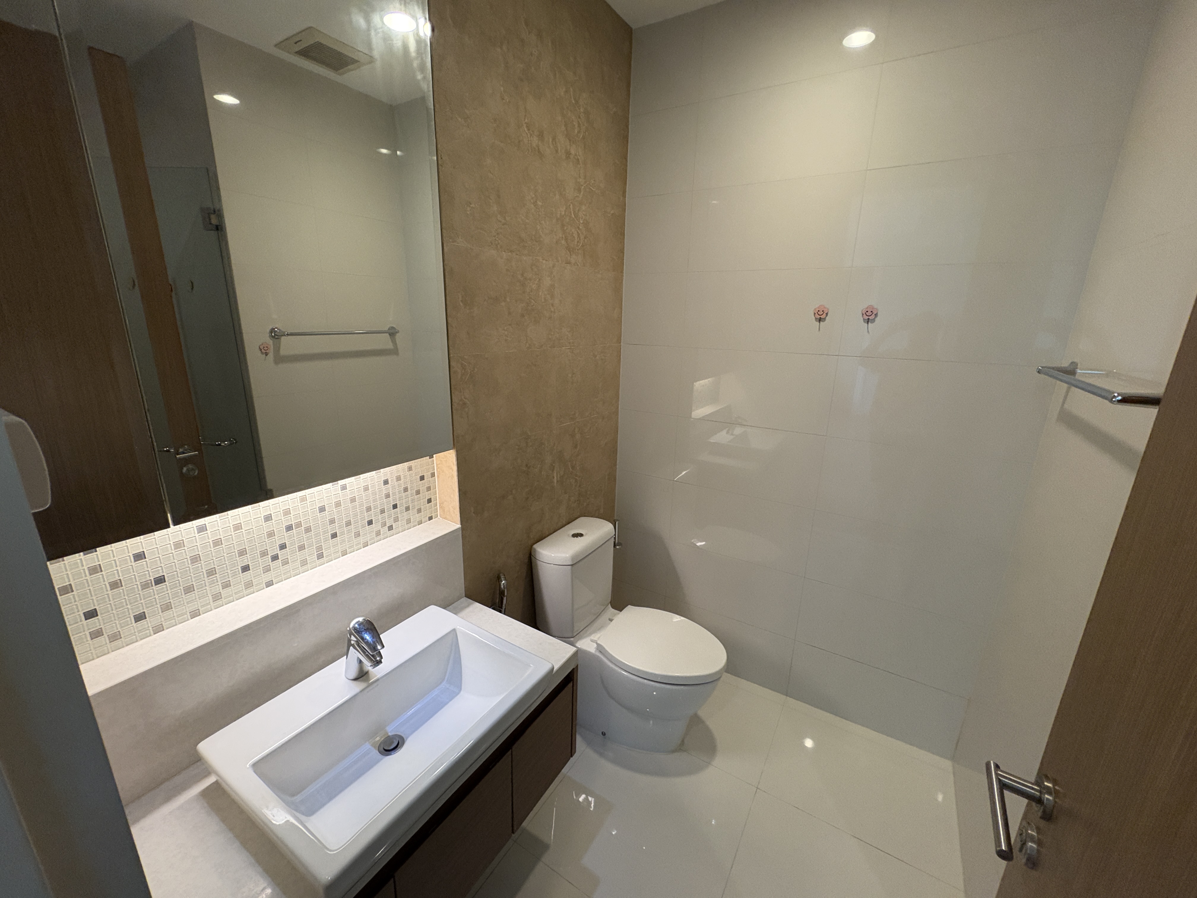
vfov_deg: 85.7
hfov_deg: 102.1
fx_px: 484
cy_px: 449
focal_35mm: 14
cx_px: 598
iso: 500
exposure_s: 1/100
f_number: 2.2
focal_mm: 2.22
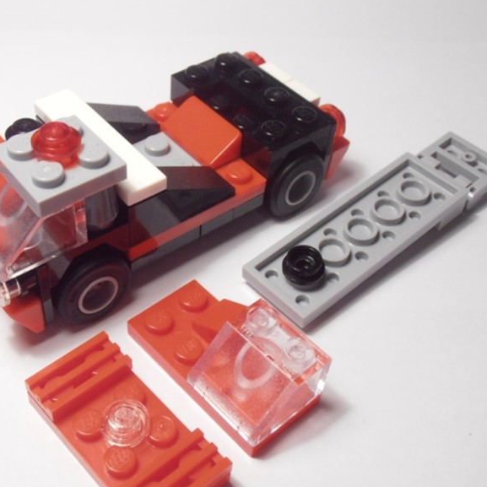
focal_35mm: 51
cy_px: 260
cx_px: 168
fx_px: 812
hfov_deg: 33.1
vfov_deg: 33.4
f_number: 3.9
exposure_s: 1/40
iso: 100
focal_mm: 6.61
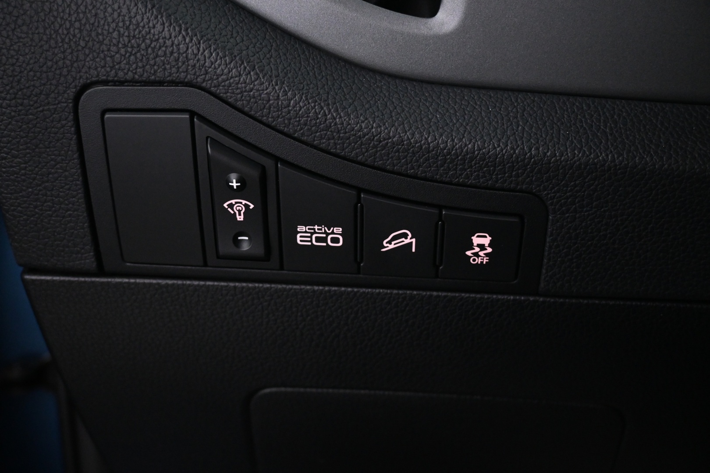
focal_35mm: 40
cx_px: 355
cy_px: 236
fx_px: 784
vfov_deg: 33.6
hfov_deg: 48.7
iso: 3600
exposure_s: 1/40
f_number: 4.5
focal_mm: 26.5
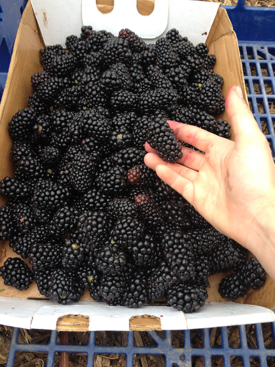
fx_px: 371
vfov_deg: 52.6
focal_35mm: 35
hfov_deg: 40.7
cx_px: 138
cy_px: 184
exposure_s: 1/206
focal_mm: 4.28
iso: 50
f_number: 2.4
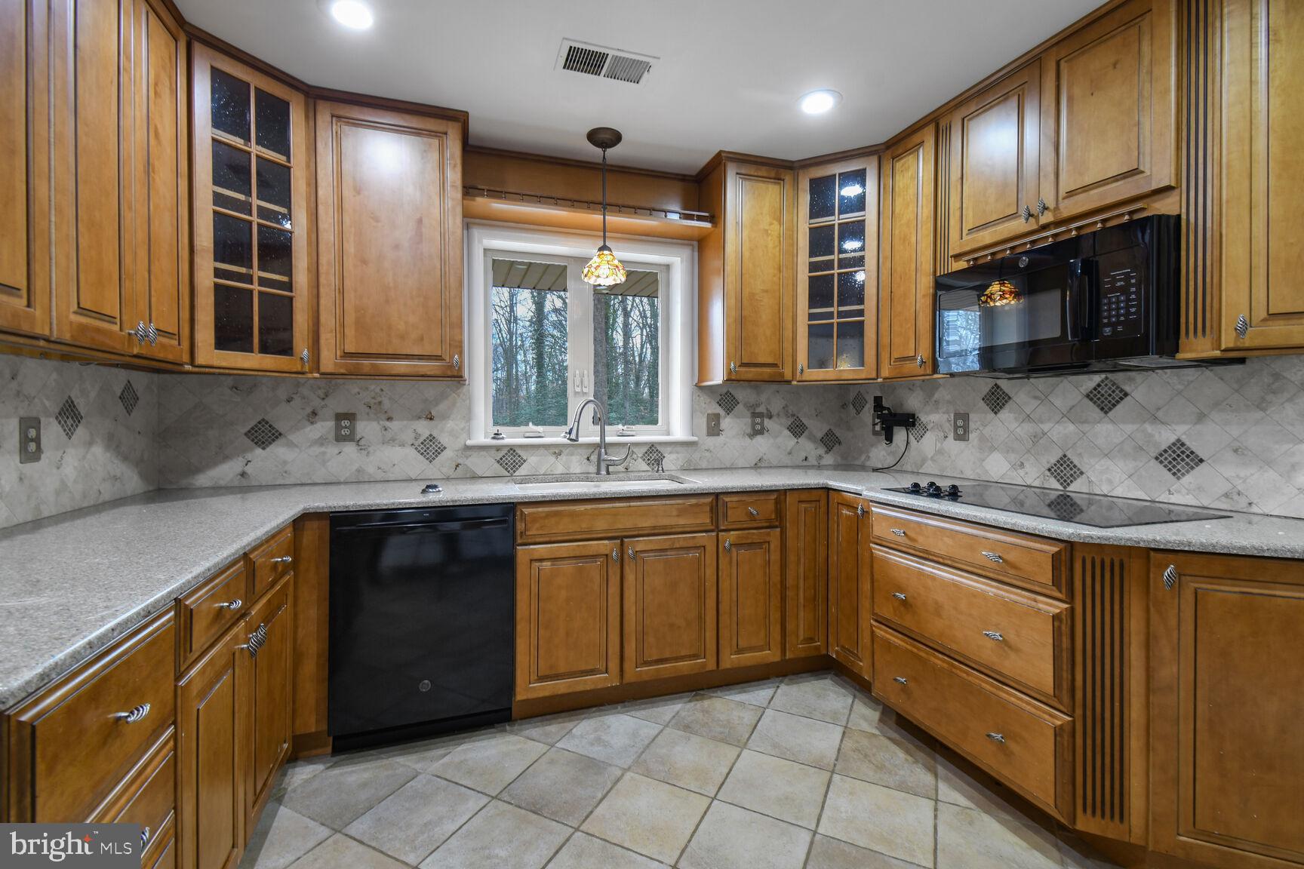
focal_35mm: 15
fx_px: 543
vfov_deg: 77.3
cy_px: 434
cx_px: 652
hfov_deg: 100.4
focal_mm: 10
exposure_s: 1/4
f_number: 8
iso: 200
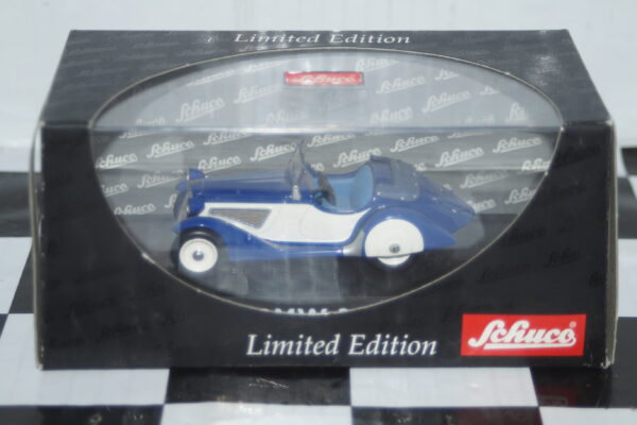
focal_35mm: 90
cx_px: 318
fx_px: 1592
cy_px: 212
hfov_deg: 22.6
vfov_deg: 15.2
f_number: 5.6
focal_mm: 60
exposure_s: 1/60
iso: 250
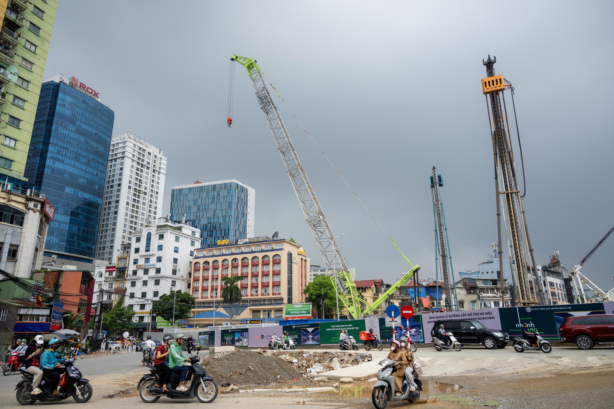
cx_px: 307
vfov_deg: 53.1
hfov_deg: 73.7
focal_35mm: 24
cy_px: 204
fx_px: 409
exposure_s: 1/1000
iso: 100
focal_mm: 24
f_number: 3.2
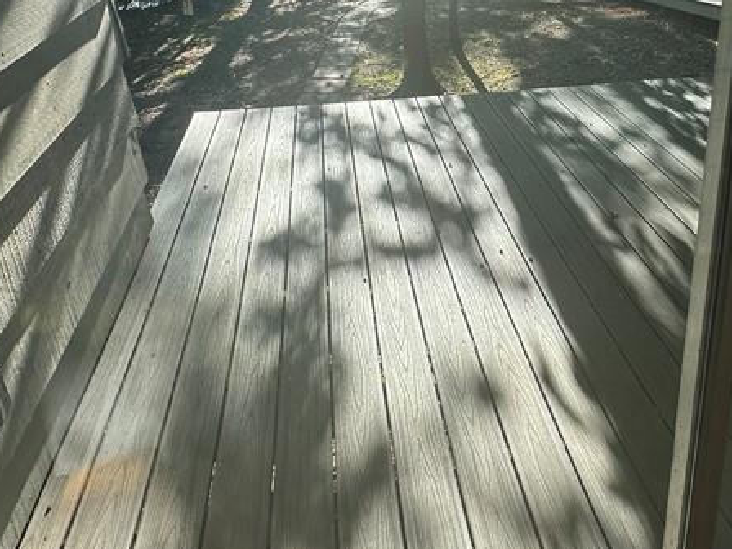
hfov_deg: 55.9
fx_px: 677
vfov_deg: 39.9
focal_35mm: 32
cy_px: 25
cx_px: 474
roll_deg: -1.8
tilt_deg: -13.5
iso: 40
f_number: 2.2
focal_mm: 2.22
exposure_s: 1/479
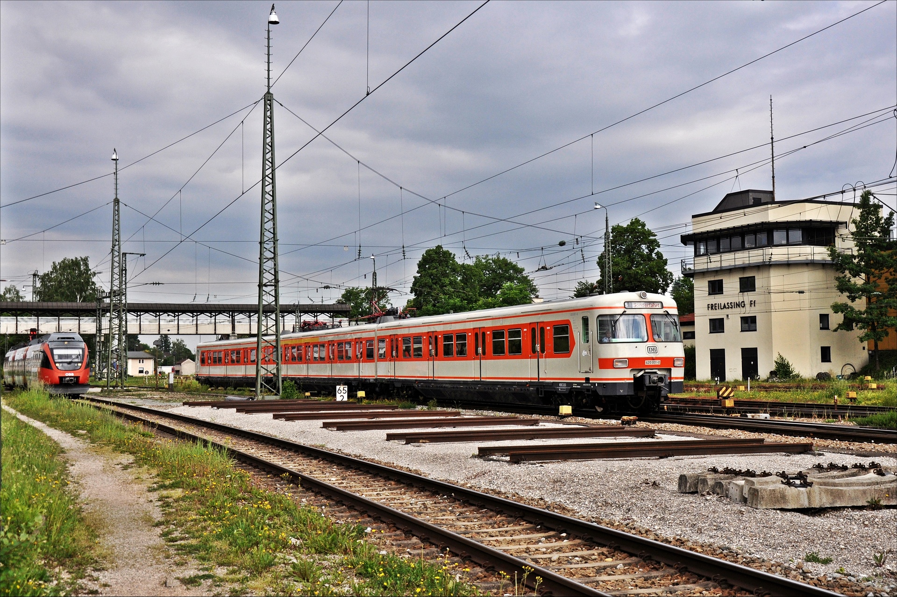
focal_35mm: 45
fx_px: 1120
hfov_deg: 43.6
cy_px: 298
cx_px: 448
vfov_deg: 29.8
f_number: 5.6
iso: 400
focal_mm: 30
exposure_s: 1/1600
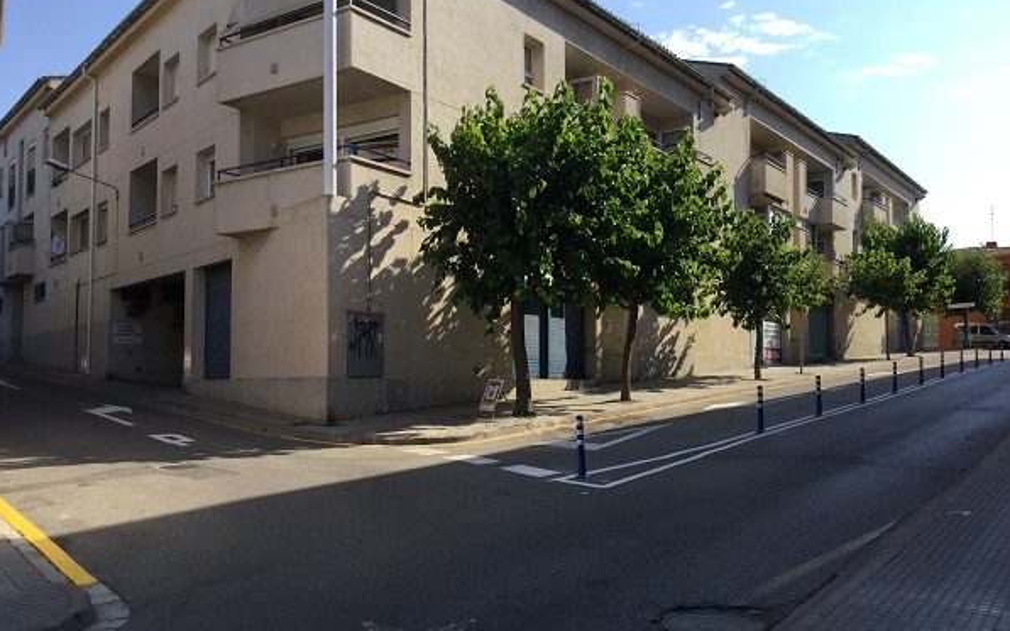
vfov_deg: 38.3
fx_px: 908
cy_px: 335
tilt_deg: +0.8
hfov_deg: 58.1
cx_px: 504
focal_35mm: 33
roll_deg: -1.8
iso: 25
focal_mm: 3.3
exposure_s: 1/981
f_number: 2.4
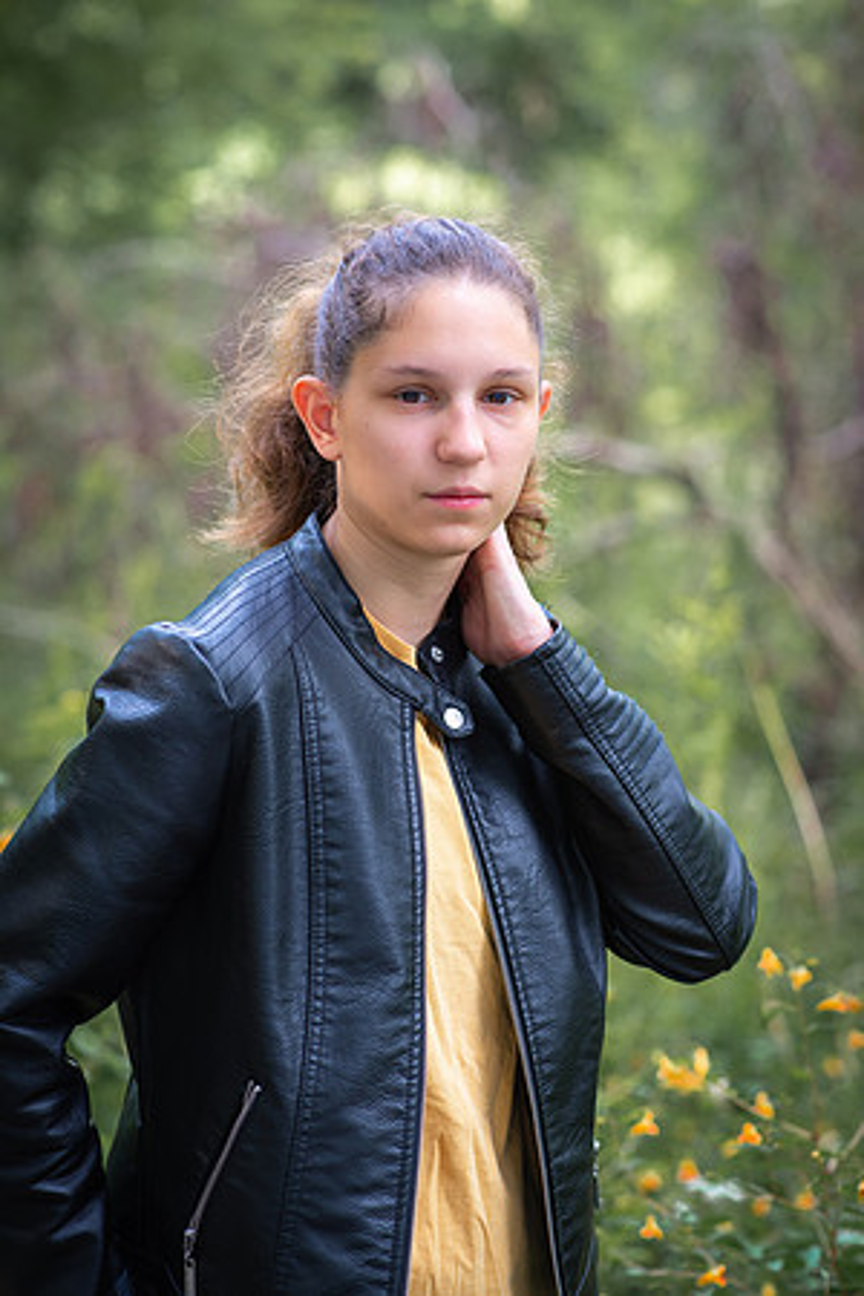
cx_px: 432
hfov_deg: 16.1
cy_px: 648
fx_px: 3060
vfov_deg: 23.9
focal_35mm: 85
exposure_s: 1/200
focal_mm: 85
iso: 320
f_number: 3.2
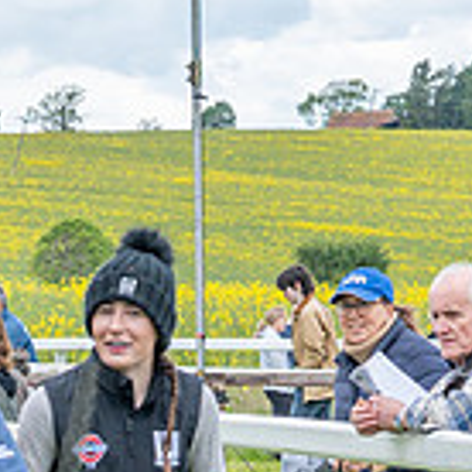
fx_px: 5152
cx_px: -224
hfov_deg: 5.2
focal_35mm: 334
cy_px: 640
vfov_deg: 5.2
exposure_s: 1/500
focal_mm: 58
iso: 200
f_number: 5
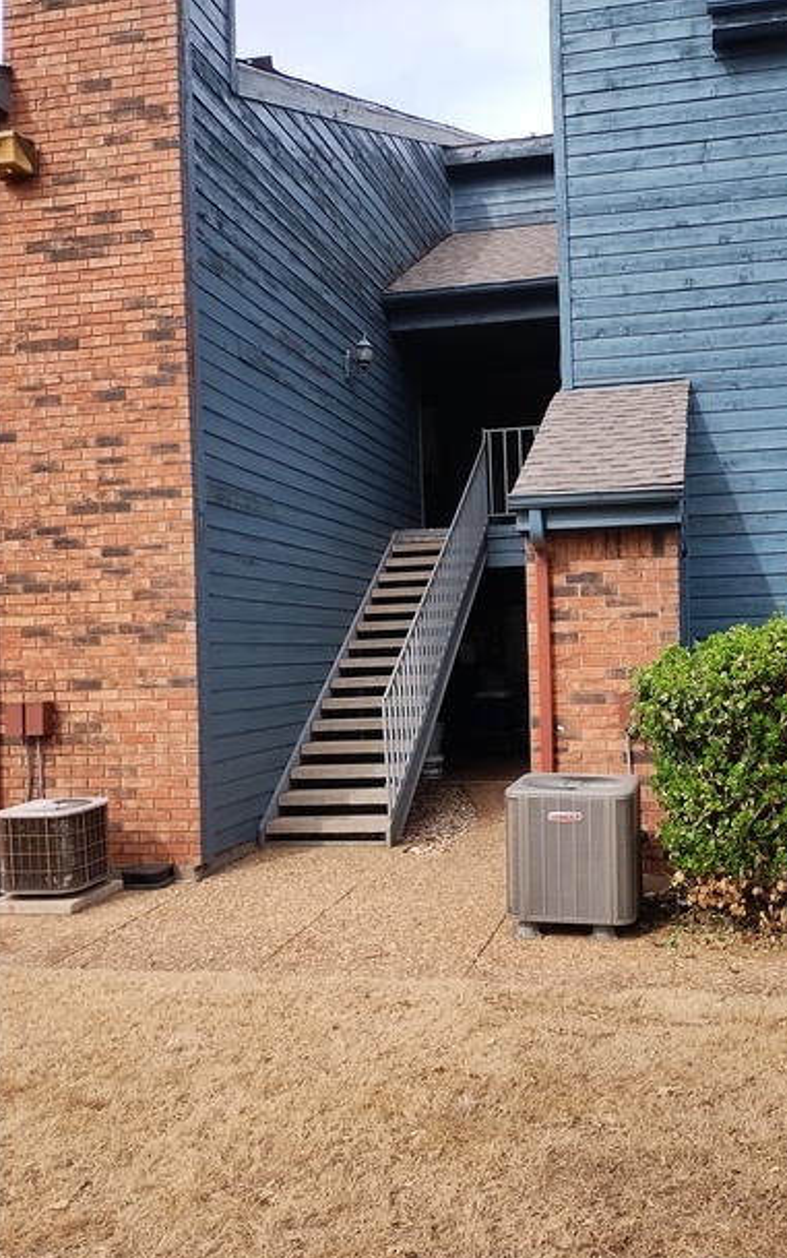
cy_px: 654
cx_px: 508
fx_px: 994
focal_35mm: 29
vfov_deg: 64.6
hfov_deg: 42.7
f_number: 1.7
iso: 102
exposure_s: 1/2087
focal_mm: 4.71
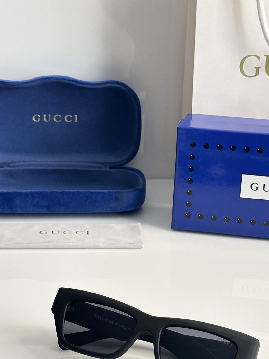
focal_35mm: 84
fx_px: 870
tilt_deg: -24.7
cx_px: 127
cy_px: 254
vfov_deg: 23.1
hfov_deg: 17.6
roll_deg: -1.6
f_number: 1.78
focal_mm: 6.86
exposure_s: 1/60
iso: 100
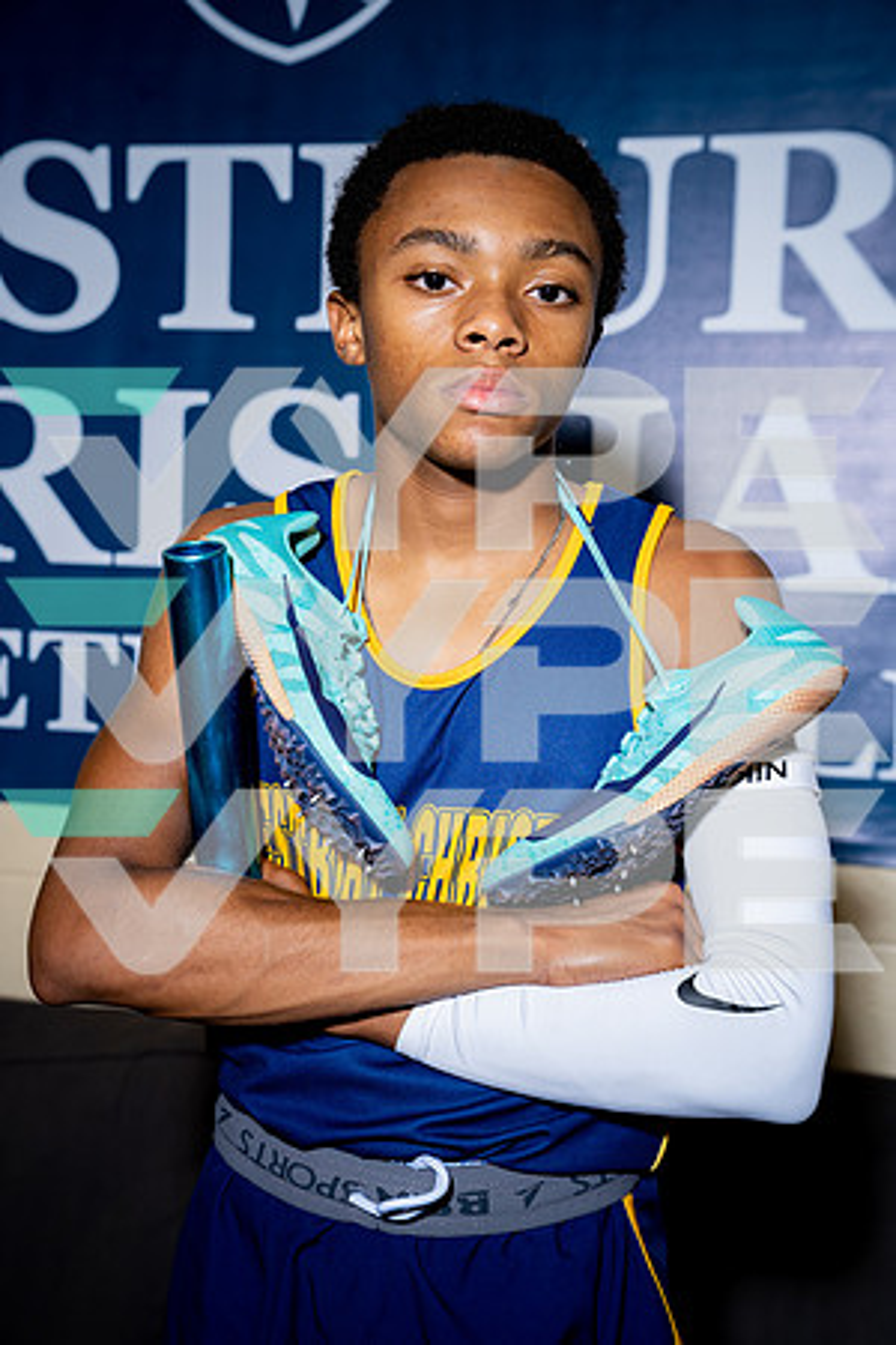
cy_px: 672
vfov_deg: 38.9
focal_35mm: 51
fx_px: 1904
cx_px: 448
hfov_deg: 26.5
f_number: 4.5
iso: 200
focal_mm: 51
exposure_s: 1/250
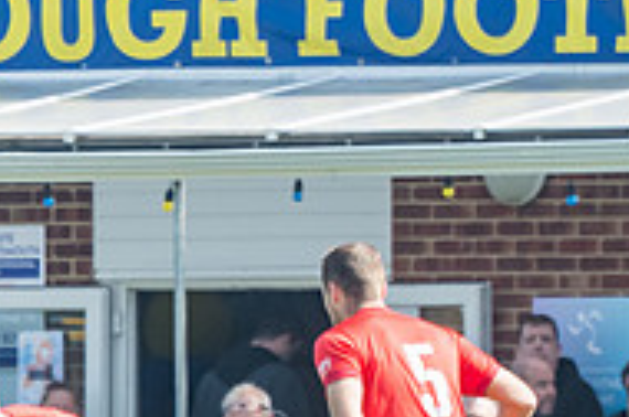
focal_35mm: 1285
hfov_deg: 1.6
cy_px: 458
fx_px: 22414
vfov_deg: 1.1
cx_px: -10
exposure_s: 1/2500
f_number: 4
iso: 400
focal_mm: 280
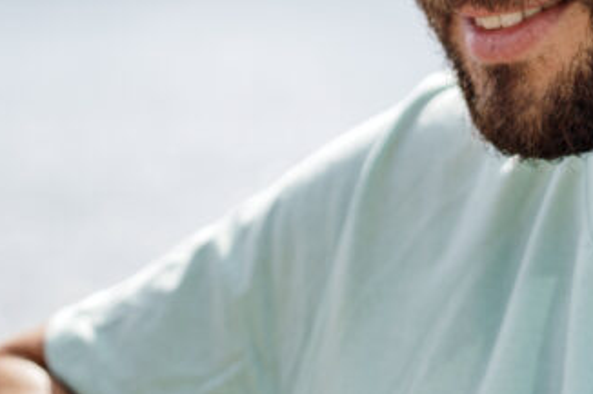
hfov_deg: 13.1
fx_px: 2507
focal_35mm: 152
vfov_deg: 8.8
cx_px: -126
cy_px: 589
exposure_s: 1/2500
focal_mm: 48.4
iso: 160
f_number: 2.8
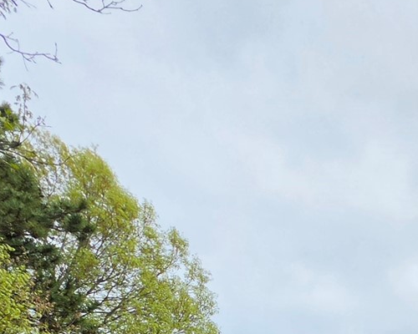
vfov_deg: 20.1
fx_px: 643
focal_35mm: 52
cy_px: 616
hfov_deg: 26.3
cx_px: 626
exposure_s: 1/1358
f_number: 1.9
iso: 32
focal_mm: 2.2
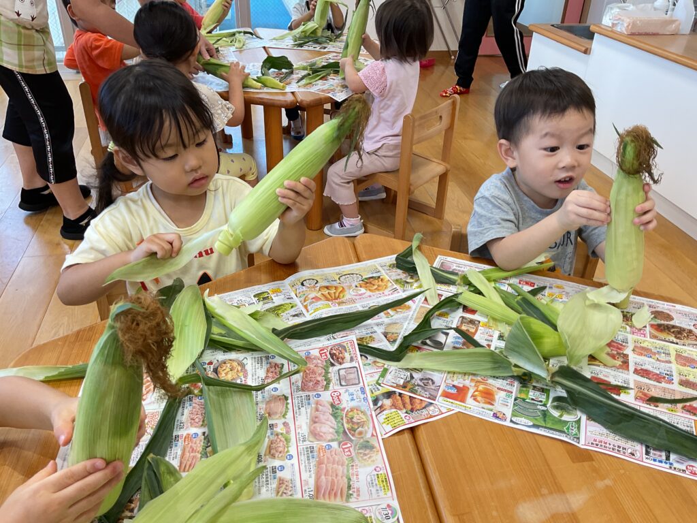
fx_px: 584
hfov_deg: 61.7
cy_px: 262
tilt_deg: -32.8
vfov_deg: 48.2
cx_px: 348
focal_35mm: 29
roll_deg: -0.9
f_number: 1.8
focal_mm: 3
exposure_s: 1/120
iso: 40
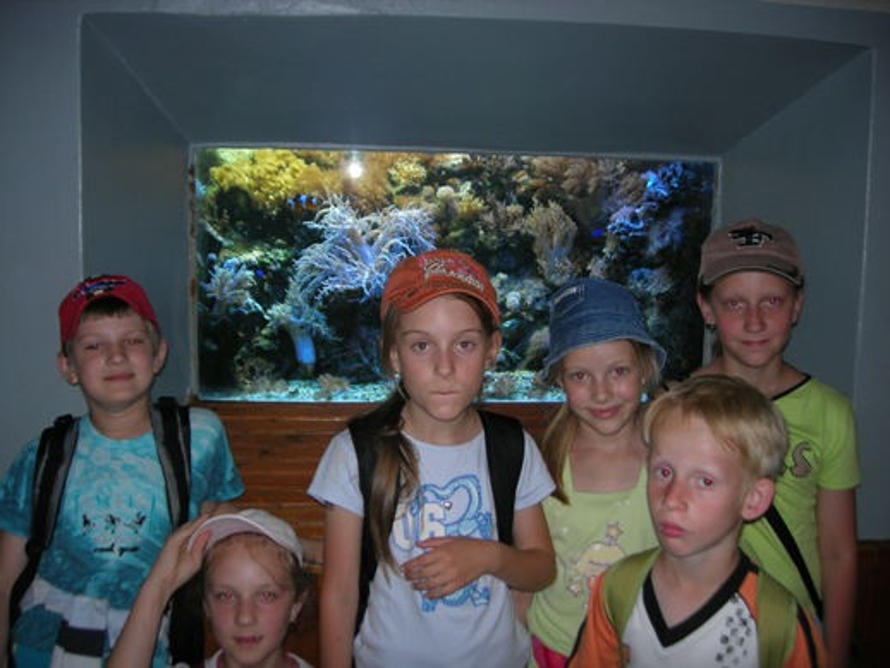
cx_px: 445
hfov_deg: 49.0
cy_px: 334
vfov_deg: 37.7
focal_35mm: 38
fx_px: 977
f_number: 2.8
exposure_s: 1/60.1
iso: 64
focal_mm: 7.8
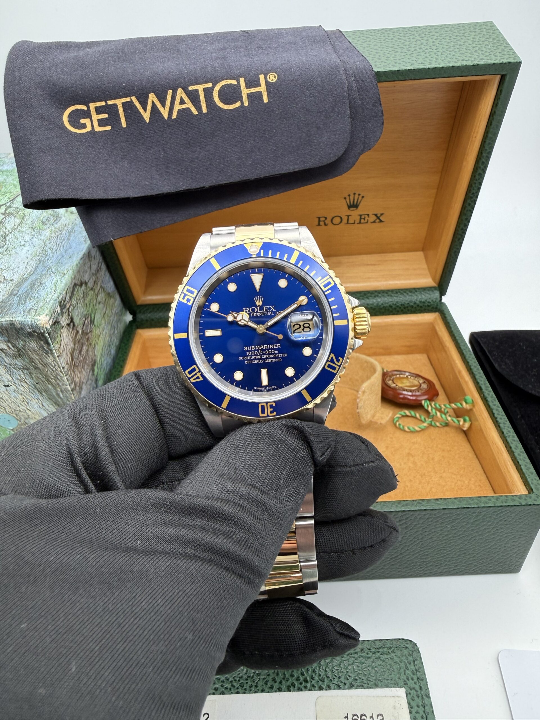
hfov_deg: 56.8
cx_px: 270
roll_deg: +4.4
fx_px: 499
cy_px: 360
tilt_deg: -36.3
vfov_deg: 71.6
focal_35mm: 24
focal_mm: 2.22
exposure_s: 1/99
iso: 64
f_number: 2.2
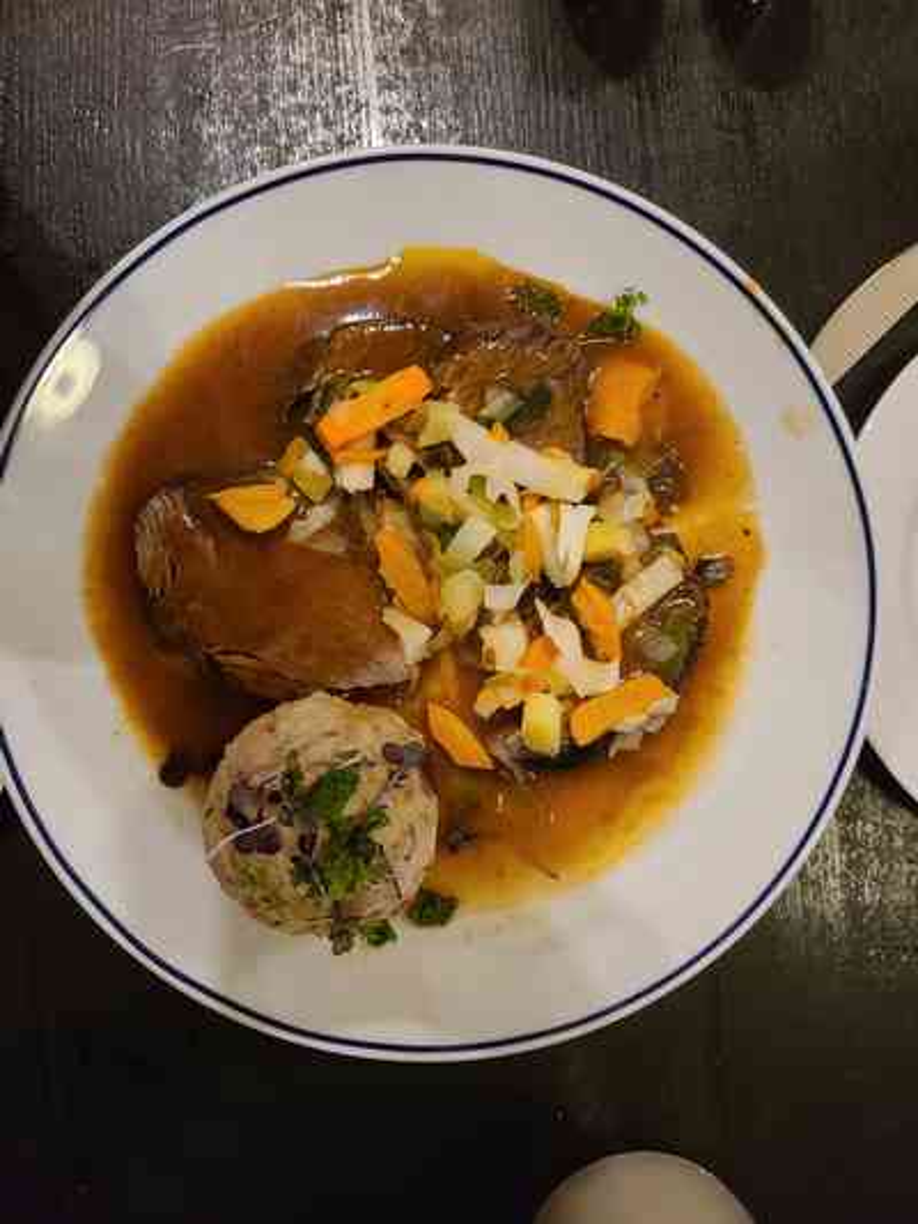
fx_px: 919
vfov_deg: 67.3
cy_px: 612
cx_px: 459
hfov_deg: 53.1
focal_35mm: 26
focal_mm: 5.4
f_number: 1.8
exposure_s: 1/25
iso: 640
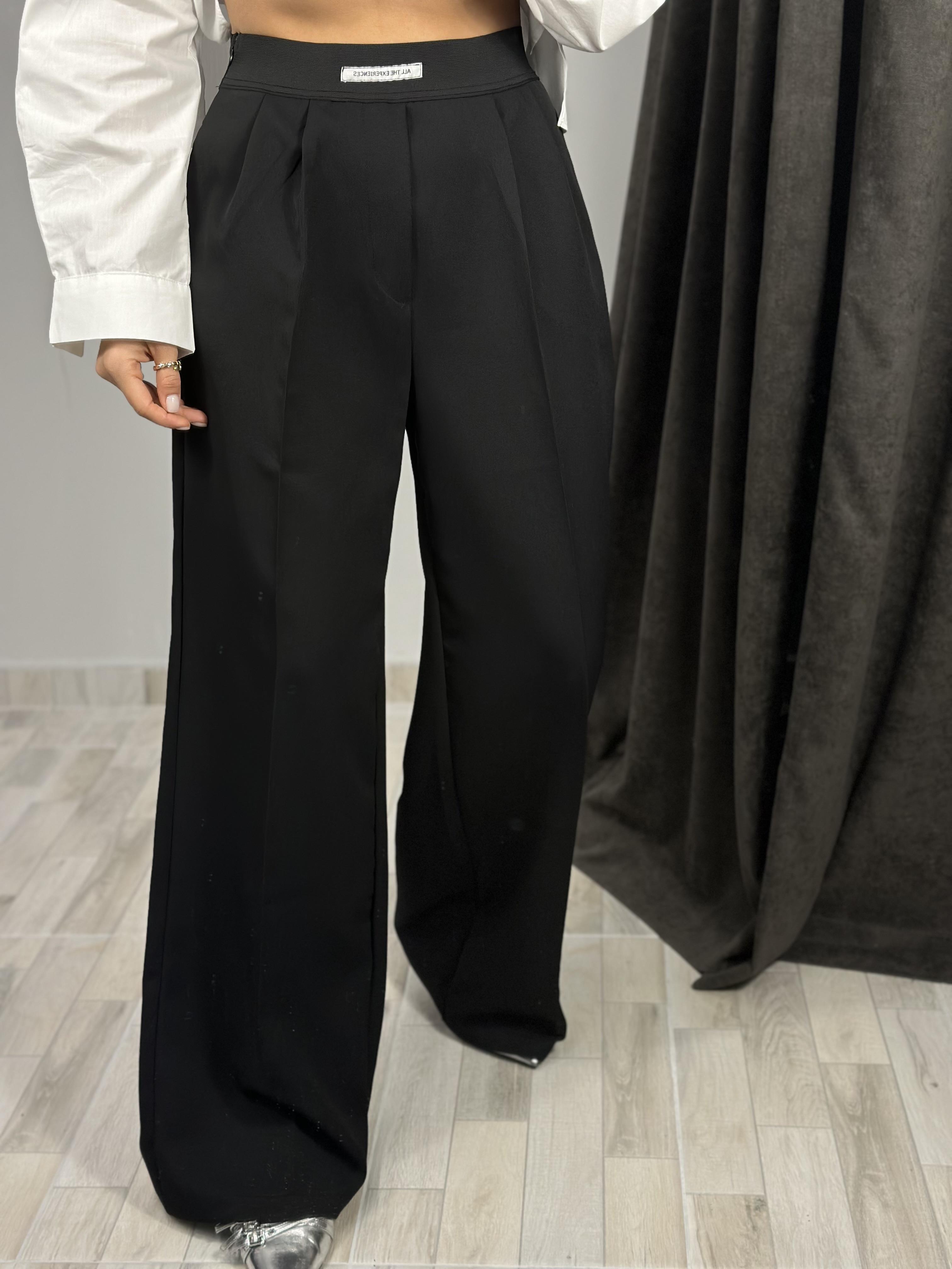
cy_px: 634
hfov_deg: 30.3
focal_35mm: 48
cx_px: 476
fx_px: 1760
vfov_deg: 39.7
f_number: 1.78
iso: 160
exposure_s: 1/100
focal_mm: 6.86
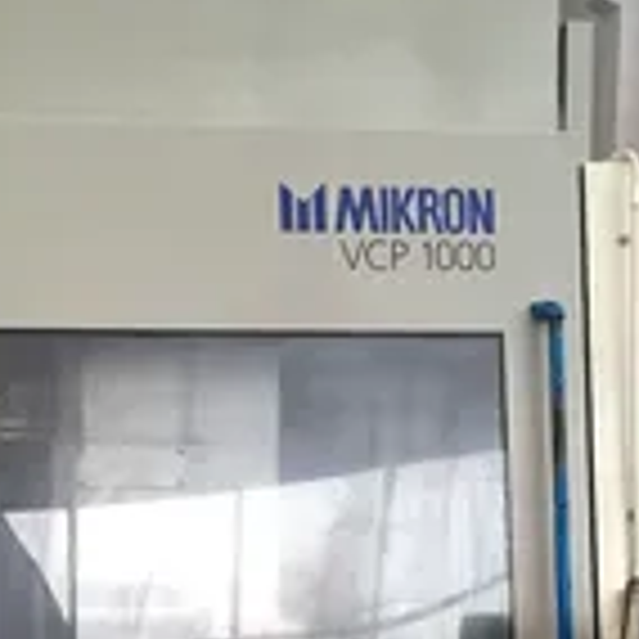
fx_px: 1504
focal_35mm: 72
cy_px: 680
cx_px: 198
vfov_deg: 22.8
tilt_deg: -6.2
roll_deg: +0.3
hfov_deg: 23.8
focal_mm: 4.15
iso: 200
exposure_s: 1/33
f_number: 2.2
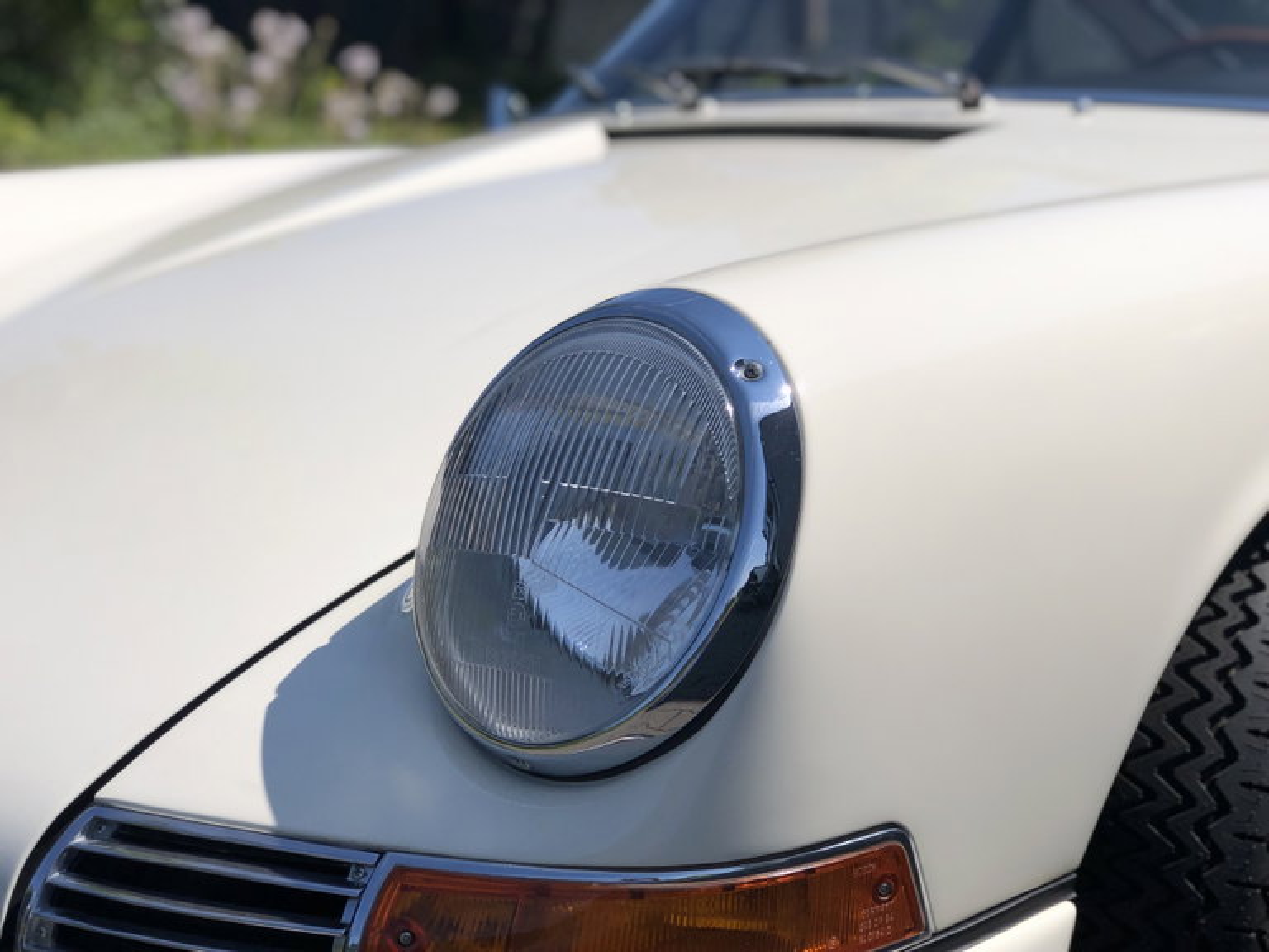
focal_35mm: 57
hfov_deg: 33.8
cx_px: 634
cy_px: 476
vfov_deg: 25.7
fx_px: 2090
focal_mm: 6.6
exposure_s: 1/1919
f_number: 2.8
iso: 20
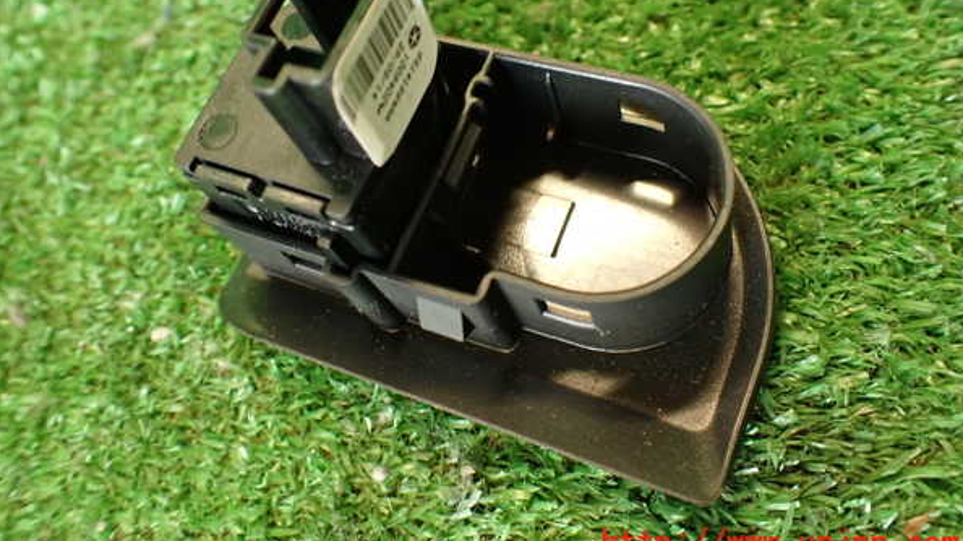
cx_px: 482
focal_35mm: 33
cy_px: 201
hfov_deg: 59.5
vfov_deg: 35.4
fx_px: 843
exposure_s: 1/30
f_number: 2.3
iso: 320
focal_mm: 5.4
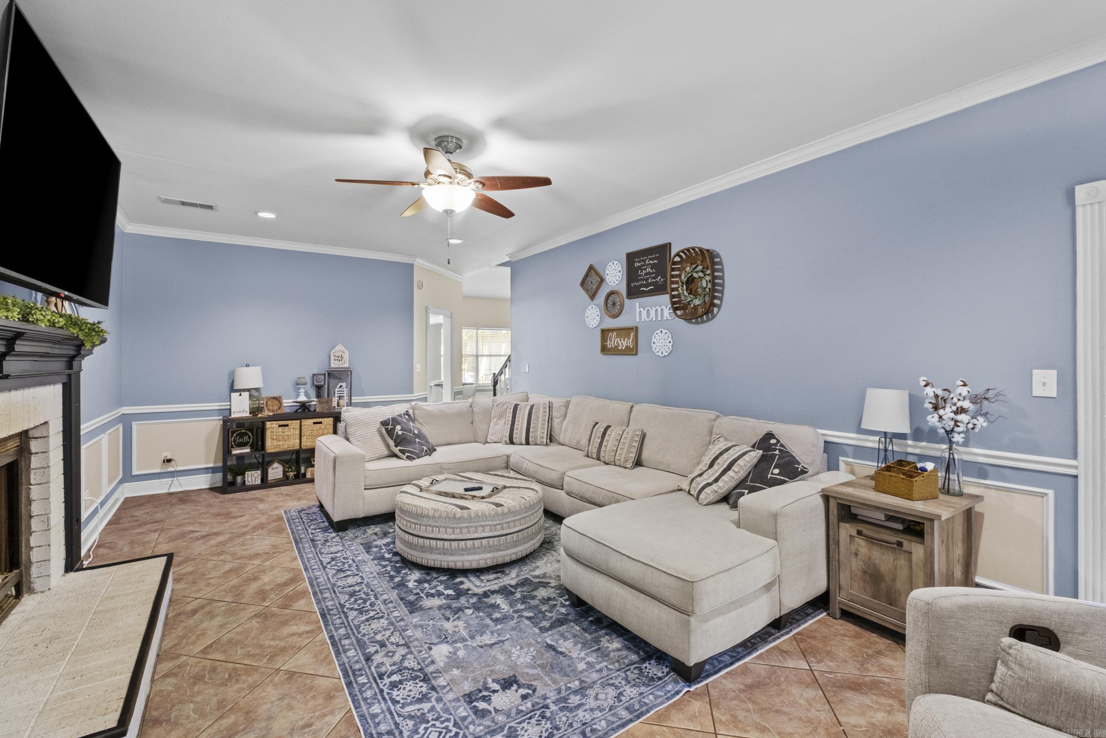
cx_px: 553
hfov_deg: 100.4
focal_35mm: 15
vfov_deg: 77.3
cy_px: 369
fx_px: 461
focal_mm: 10
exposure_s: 2
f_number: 8
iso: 400
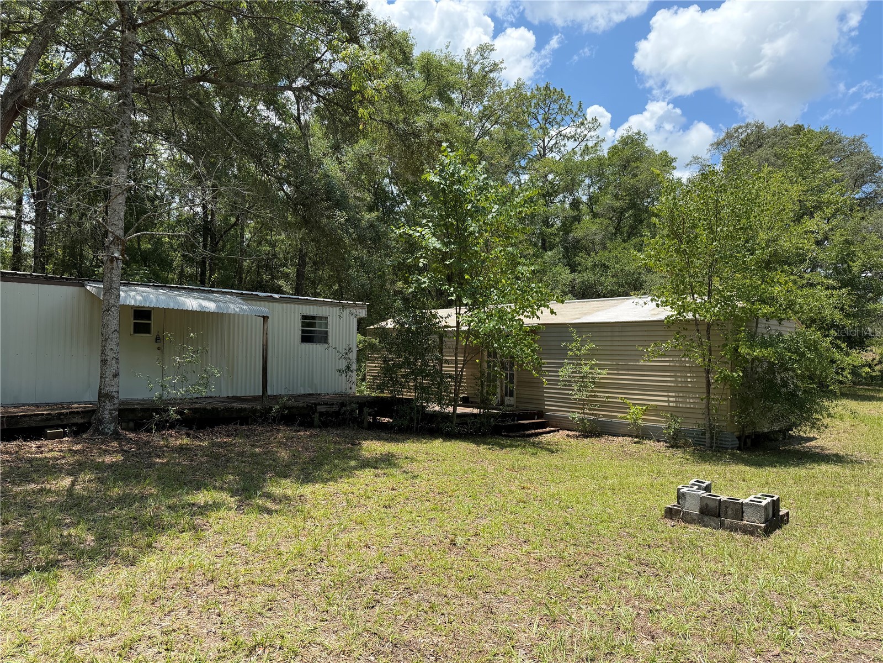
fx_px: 612
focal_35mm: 24
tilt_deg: +2.0
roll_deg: -1.7
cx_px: 442
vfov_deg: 56.8
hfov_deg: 71.6
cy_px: 332
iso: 100
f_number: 1.78
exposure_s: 1/3425
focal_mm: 6.76
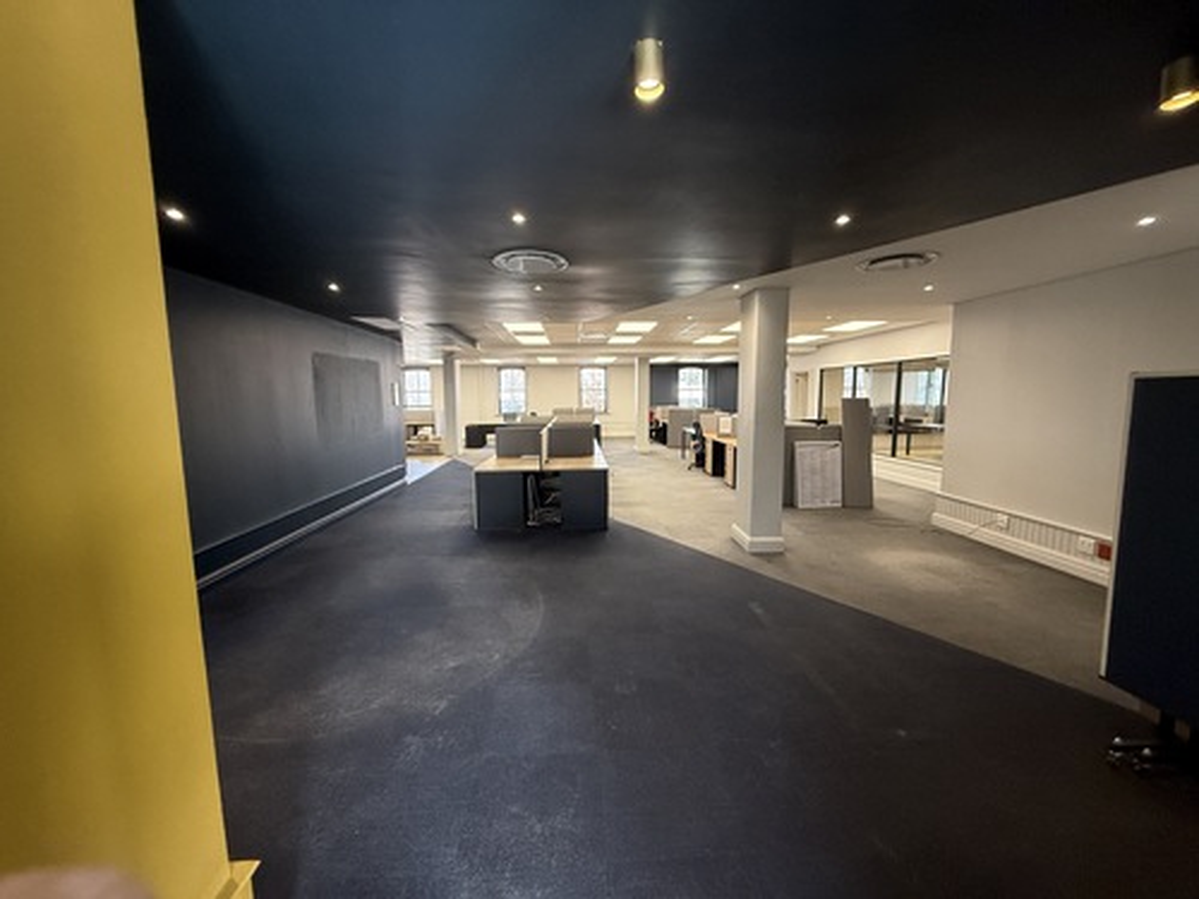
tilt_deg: -4.0
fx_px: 485
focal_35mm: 14
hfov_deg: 102.1
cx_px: 600
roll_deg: +2.8
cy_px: 450
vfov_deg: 85.7
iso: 250
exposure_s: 1/99
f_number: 2.2
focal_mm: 2.22
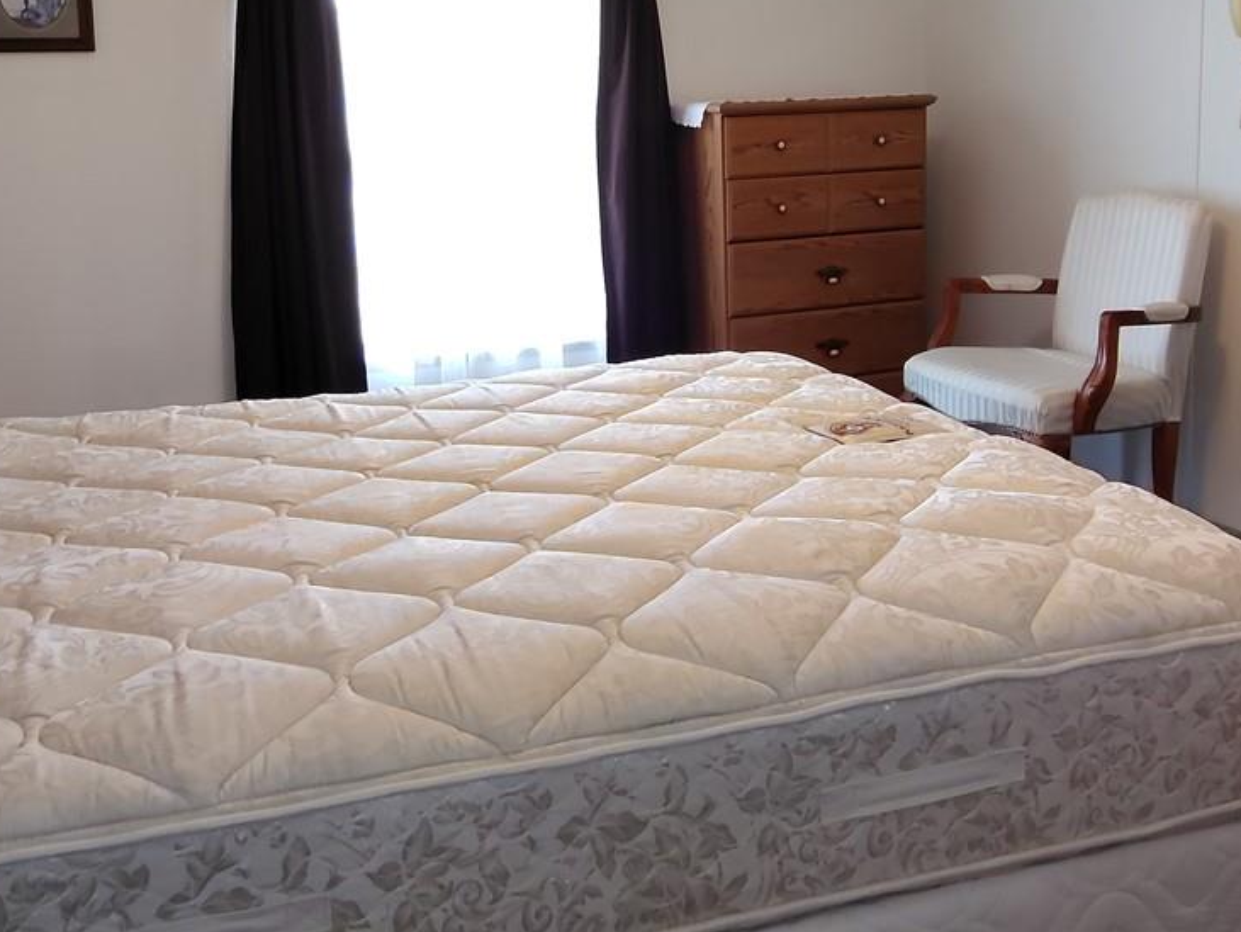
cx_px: 547
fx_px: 1255
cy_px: 267
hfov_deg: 52.5
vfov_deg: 39.9
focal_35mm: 35
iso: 372
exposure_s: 1/24
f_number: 2.2
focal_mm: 2.13
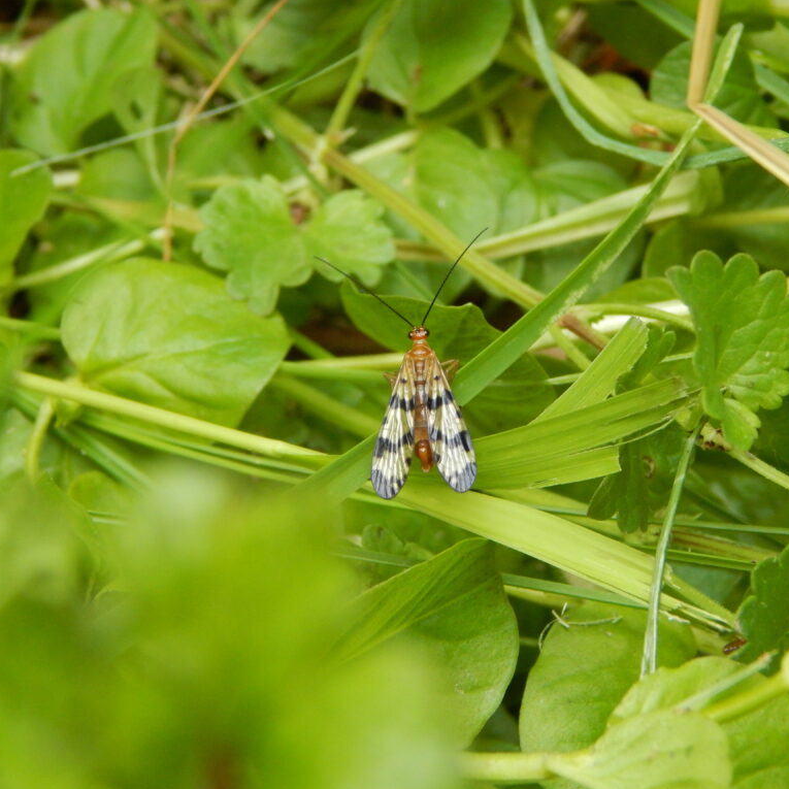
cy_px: 395
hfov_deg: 11.3
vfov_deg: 11.3
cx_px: 429
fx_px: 3997
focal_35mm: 155
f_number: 4.8
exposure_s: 1/160
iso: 400
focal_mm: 23.4
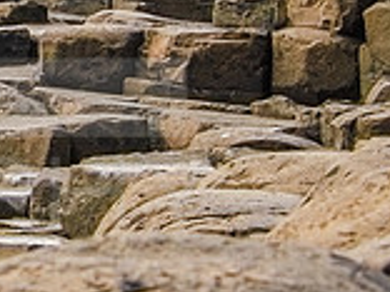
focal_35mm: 360
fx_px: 4056
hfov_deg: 5.5
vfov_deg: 4.1
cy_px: -84
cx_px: -155
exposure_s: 1/125
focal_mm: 56
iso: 500
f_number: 18
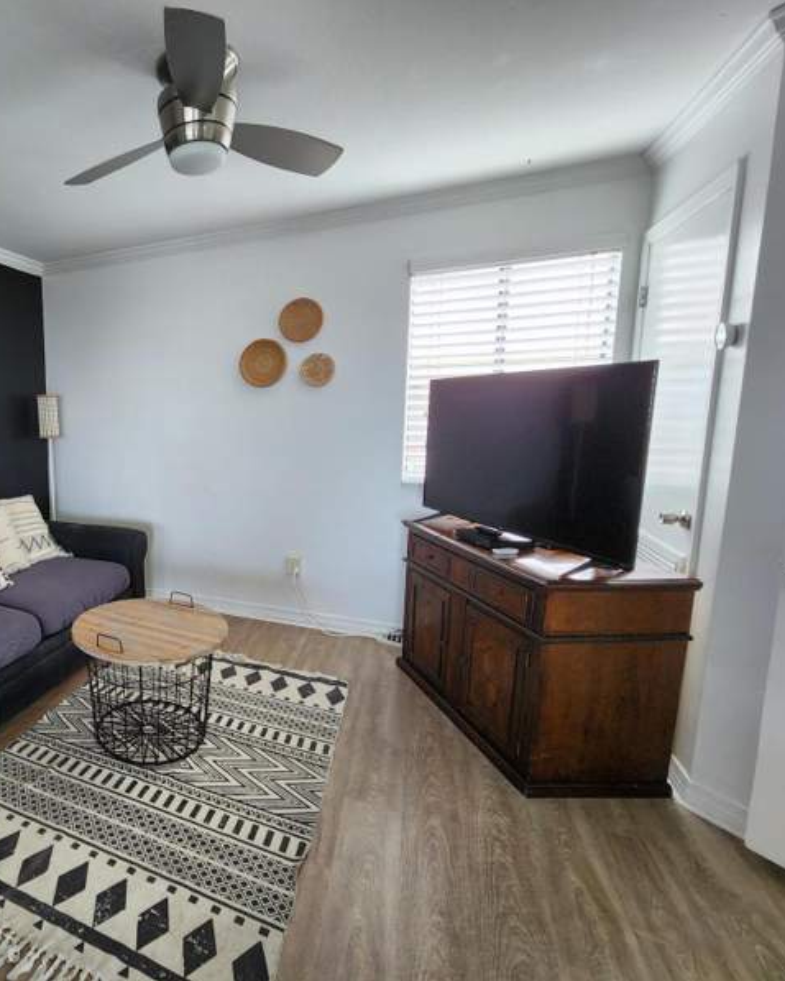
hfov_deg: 68.3
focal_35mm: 17
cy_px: 490
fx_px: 493
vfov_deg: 89.6
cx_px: 138
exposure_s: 1/60
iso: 200
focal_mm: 2.2
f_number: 2.2
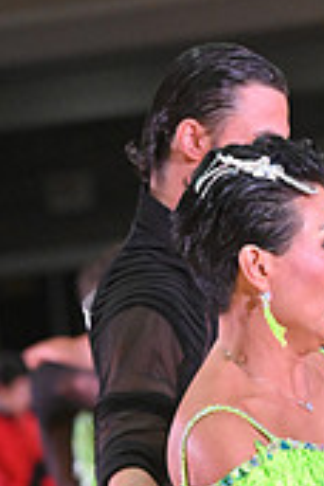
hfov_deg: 3.1
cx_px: 115
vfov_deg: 4.7
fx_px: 5940
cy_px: 651
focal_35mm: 440
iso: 4000
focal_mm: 130
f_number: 5
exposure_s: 1/400
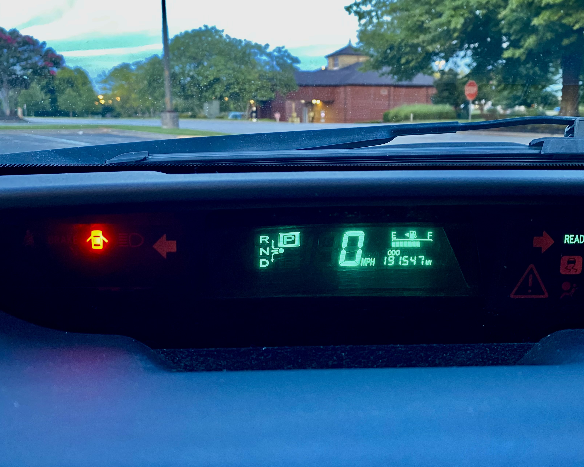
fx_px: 553
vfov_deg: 45.7
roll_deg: -0.8
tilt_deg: -9.4
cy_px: 209
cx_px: 332
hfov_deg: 55.5
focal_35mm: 32
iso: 640
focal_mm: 4.25
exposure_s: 1/33
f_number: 1.8
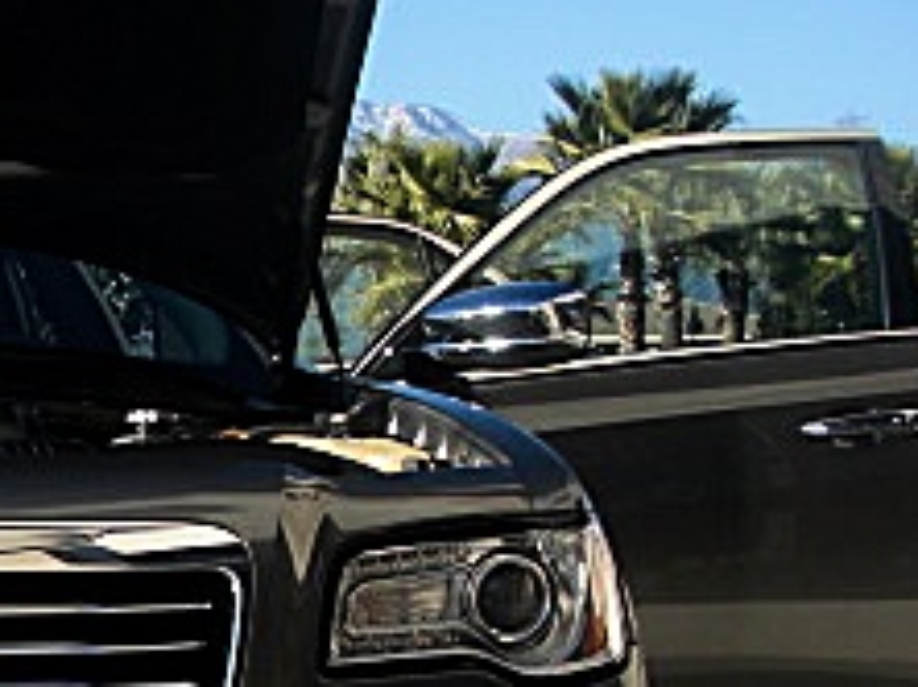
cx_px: -248
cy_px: 646
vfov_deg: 14.0
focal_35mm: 104
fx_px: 2755
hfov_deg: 17.8
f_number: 2.8
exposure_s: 1/640
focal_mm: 6.3
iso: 50
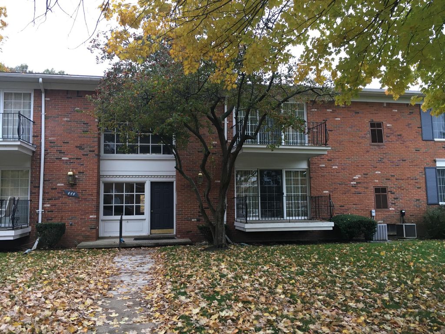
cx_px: 222
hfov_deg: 61.7
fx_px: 373
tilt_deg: +6.4
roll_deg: +0.4
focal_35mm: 29
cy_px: 167
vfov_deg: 48.2
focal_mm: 4.15
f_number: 2.2
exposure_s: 1/30
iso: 50
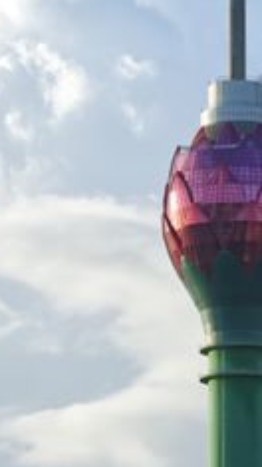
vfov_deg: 9.0
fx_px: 2967
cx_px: 253
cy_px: 219
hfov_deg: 5.0
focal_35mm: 240
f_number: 9
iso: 200
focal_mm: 70
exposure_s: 1/250
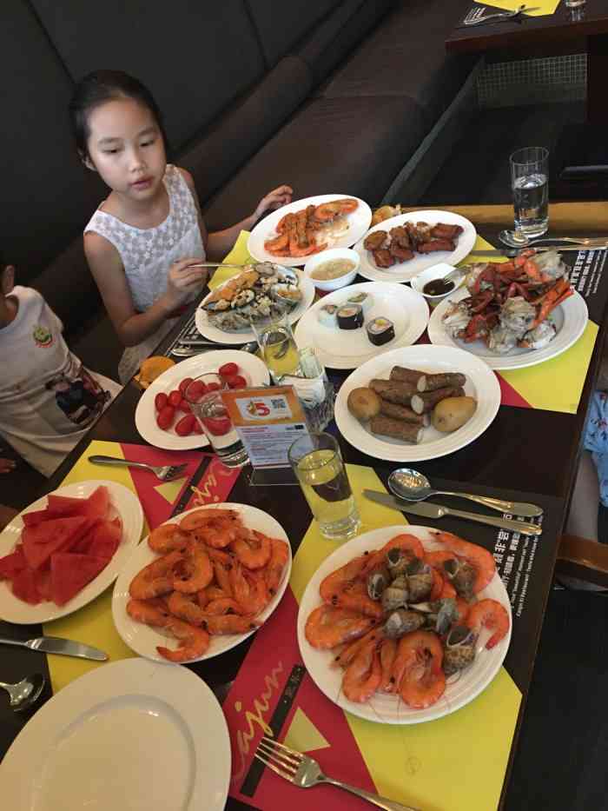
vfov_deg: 61.7
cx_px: 304
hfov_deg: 48.2
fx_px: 679
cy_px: 406
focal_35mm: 29
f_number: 2.2
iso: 100
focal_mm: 4.15
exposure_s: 1/10
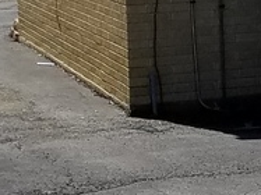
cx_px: 935
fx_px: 1507
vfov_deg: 7.3
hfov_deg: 7.7
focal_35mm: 200
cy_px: -92
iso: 50
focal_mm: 4.2
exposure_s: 1/3120
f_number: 1.7
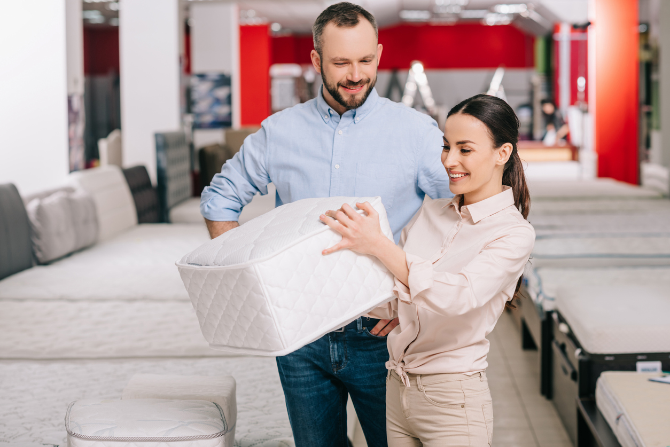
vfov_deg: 16.1
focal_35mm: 85
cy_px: 224
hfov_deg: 23.9
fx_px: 1582
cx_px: 335
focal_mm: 85
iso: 125
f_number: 3.5
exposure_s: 1/200
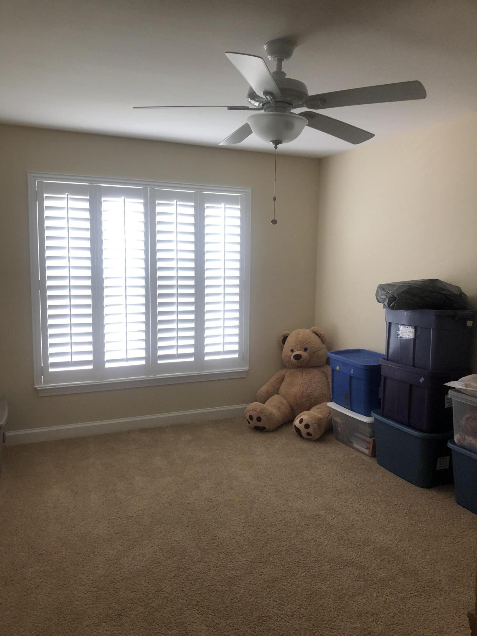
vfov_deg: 63.4
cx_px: 238
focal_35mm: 28
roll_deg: -0.4
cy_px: 318
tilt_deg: -7.0
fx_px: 514
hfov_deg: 49.7
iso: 20
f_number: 1.8
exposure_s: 1/30
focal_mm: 3.99
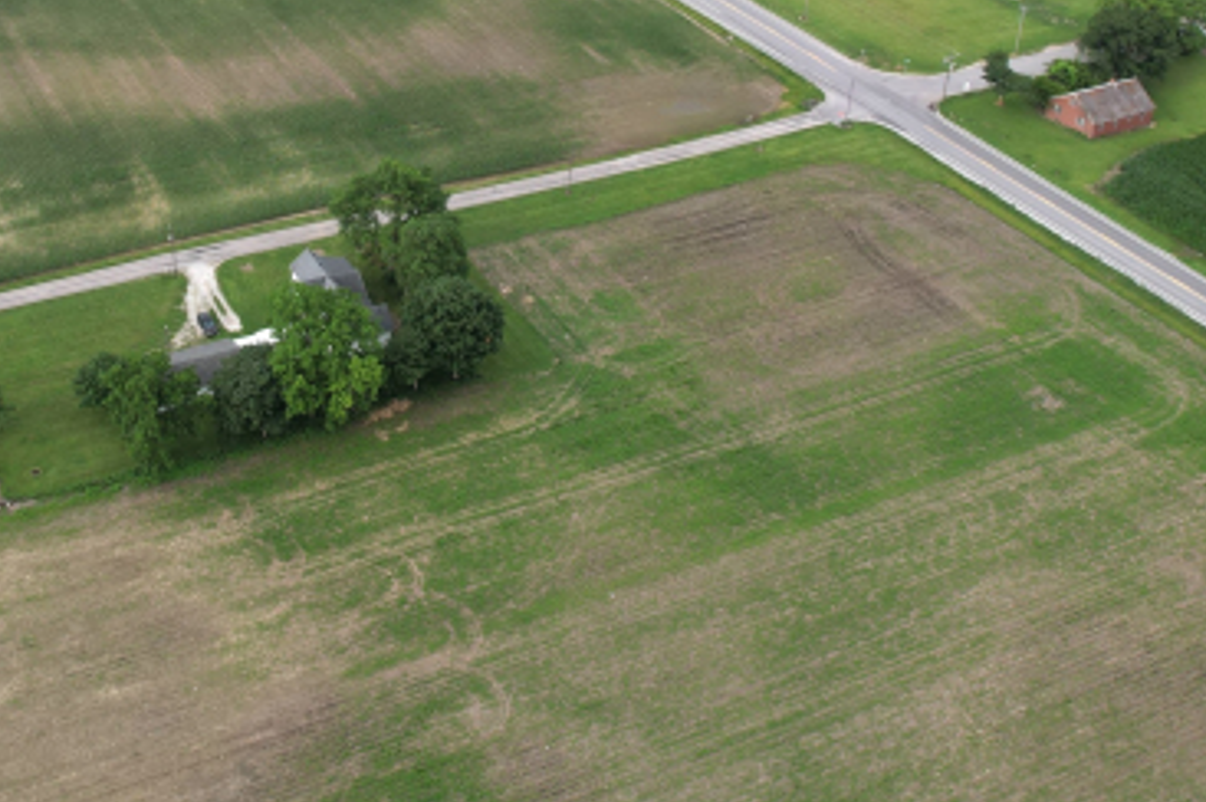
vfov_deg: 27.9
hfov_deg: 42.1
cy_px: -13
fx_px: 1506
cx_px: 283
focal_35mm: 45
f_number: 2.8
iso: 130
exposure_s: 1/1250
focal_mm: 8.38
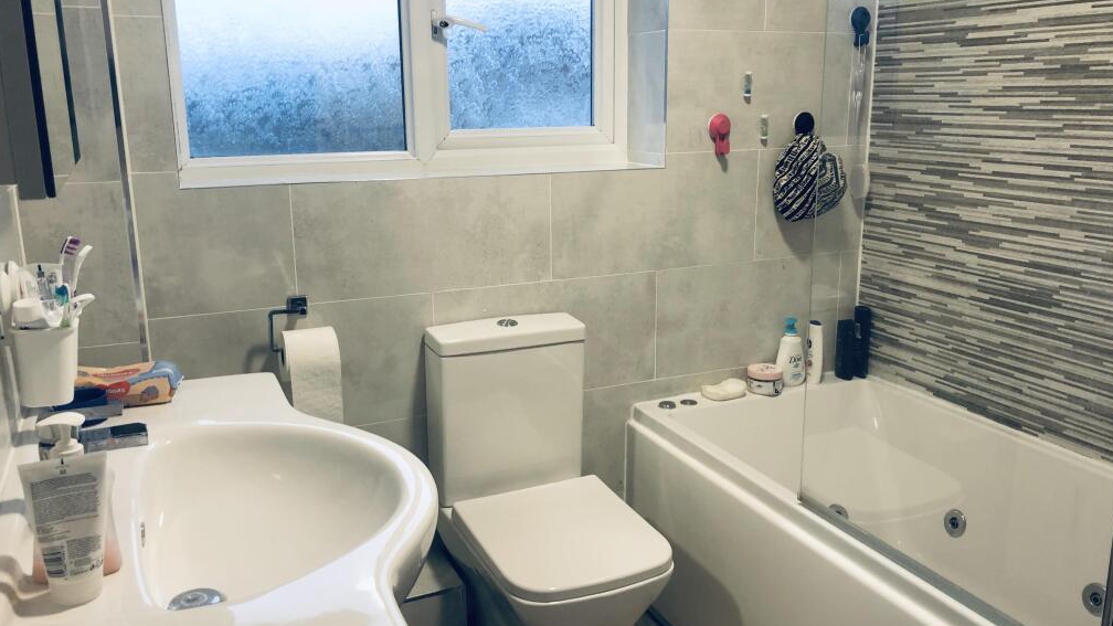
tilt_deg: -12.2
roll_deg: +0.4
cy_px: 303
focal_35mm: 31
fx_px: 915
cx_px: 562
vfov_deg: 37.8
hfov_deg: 62.6
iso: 40
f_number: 1.8
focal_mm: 3.99
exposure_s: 1/20
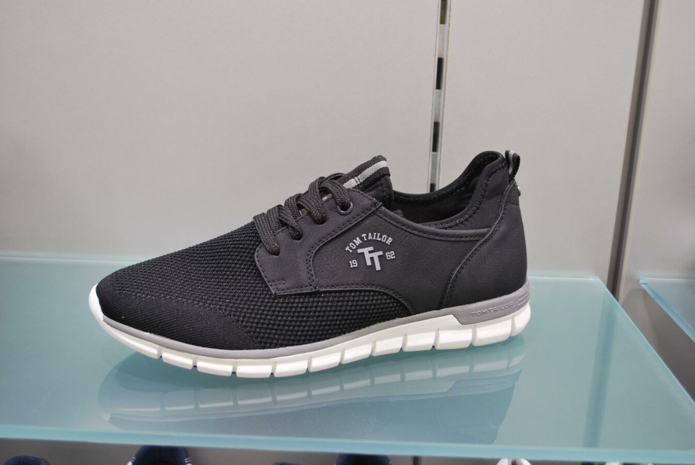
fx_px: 754
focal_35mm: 39
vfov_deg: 34.3
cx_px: 348
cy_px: 232
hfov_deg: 49.5
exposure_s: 1/30
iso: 280
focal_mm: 26
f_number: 4.5
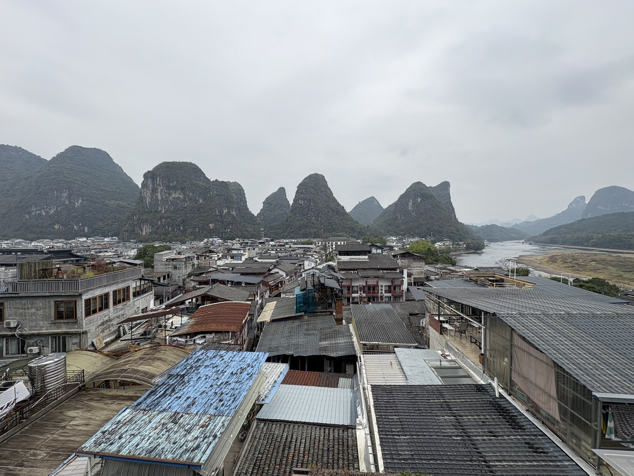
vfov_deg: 85.7
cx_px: 317
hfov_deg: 102.1
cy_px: 238
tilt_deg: +0.1
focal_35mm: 14
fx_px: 256
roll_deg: +0.8
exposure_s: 1/993
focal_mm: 2.22
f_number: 2.2
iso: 40
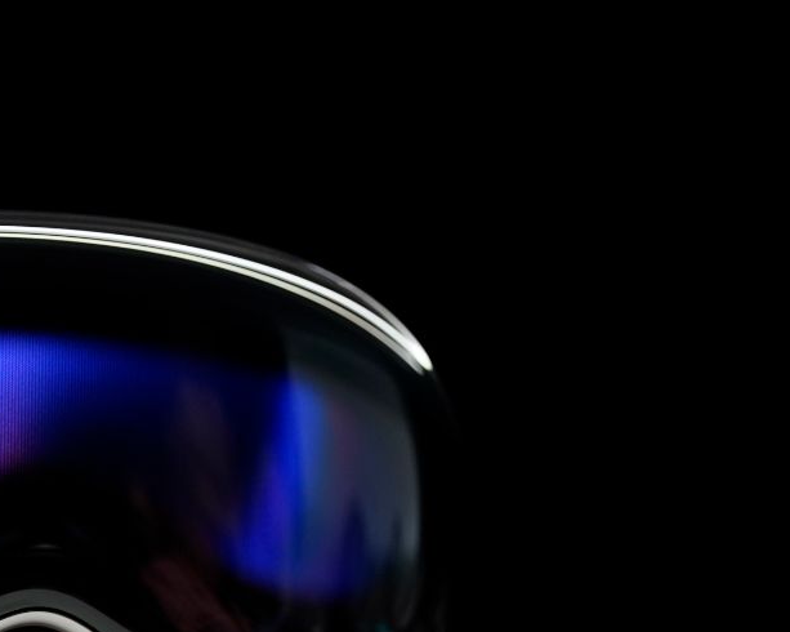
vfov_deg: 4.3
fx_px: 8414
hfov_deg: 5.4
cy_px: 543
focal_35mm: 360
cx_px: 4
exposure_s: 1/400
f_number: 2.8
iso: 1250
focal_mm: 147
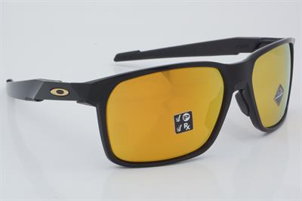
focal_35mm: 75
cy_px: 100
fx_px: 629
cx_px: 151
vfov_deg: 18.2
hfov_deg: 27.0
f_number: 32
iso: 100
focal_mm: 50
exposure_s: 1/3
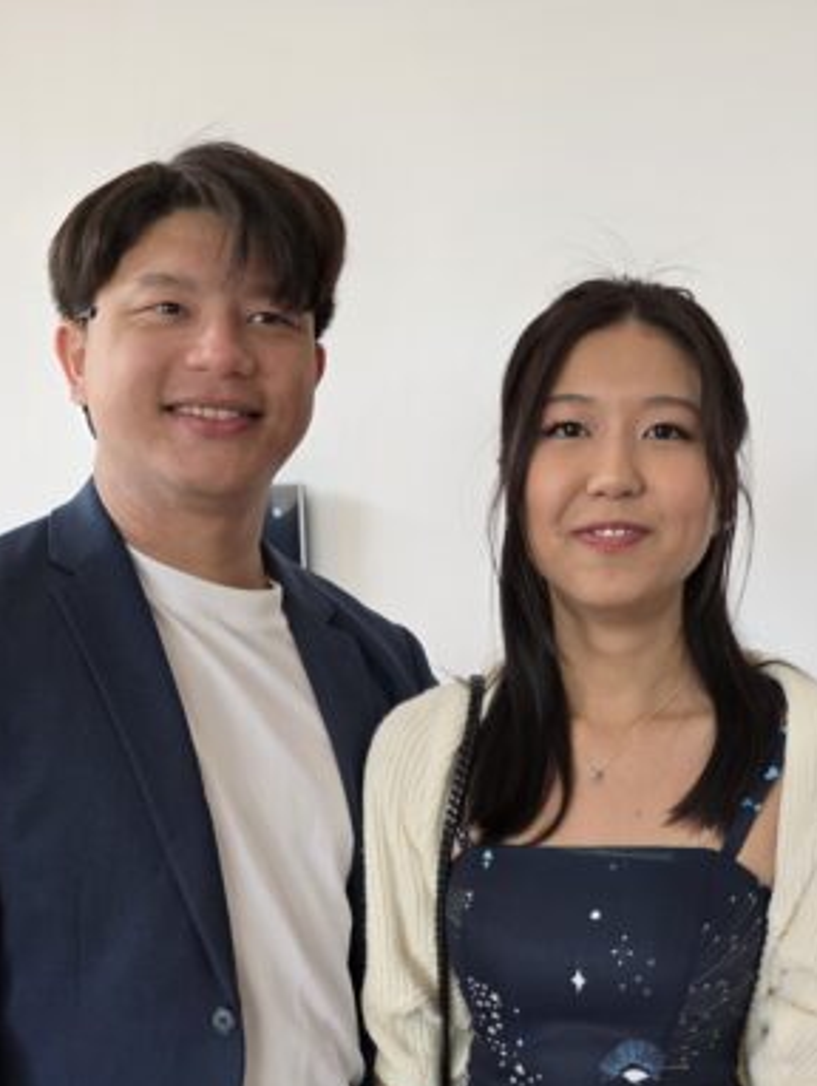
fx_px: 1508
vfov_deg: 35.3
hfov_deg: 30.3
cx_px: 462
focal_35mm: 48
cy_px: 1120
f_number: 1.7
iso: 125
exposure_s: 1/100
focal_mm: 6.3
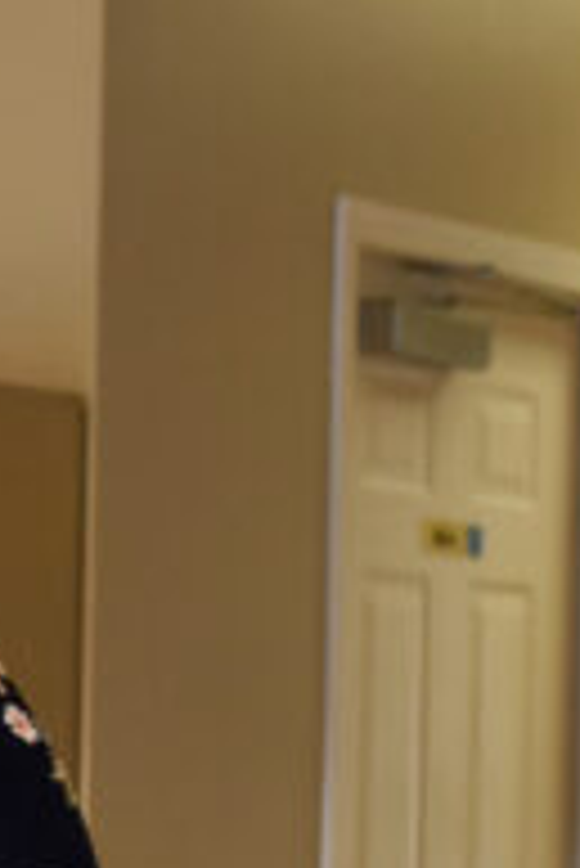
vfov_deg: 11.2
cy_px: 807
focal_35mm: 183
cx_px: 180
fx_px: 4406
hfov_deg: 7.5
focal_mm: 23
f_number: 4
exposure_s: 1/160
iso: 800
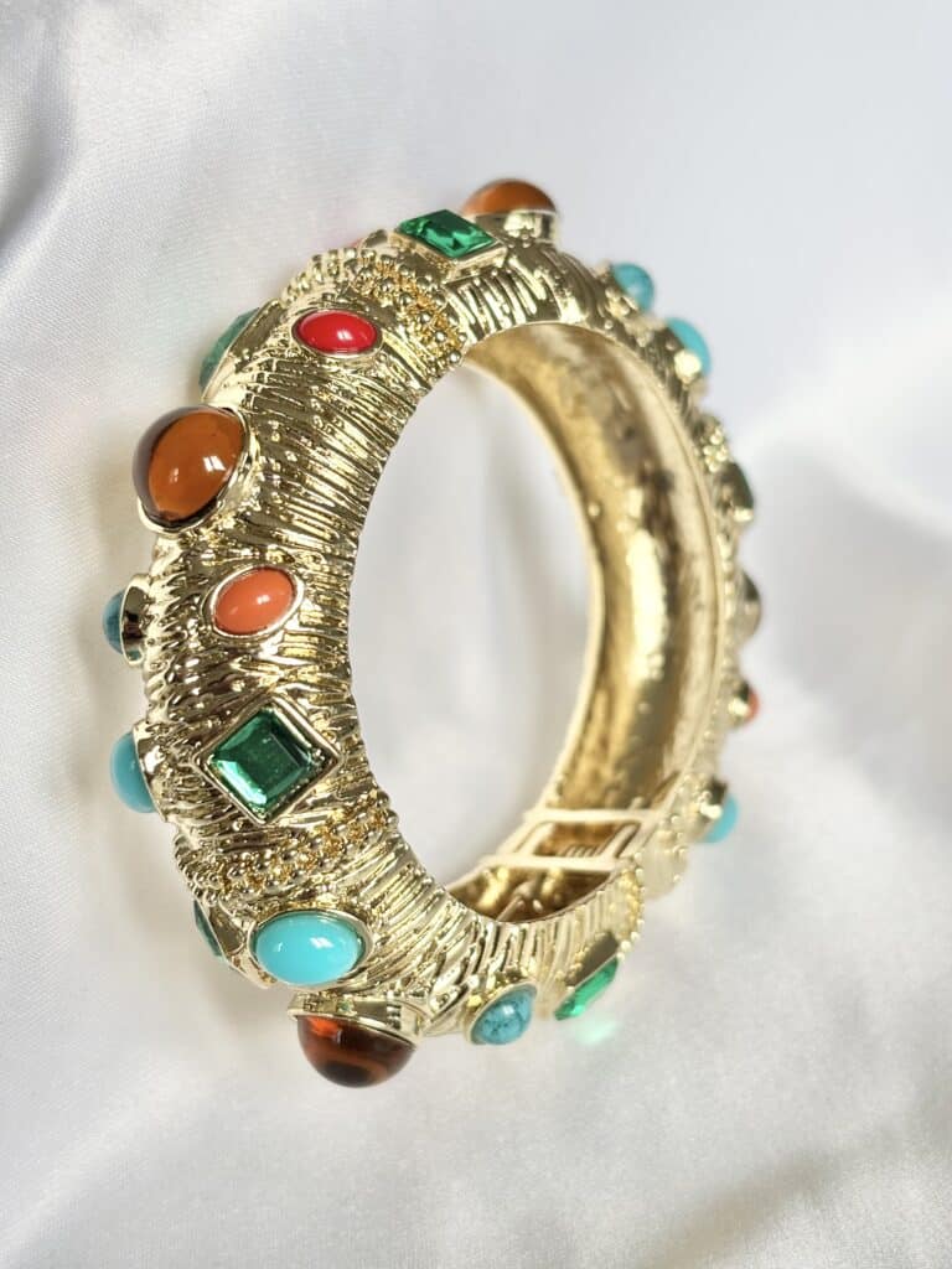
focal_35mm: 52
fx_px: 1907
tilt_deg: -33.3
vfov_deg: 36.8
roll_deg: +2.0
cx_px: 476
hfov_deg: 28.0
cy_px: 634
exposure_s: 1/242
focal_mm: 5.96
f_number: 1.6
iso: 32
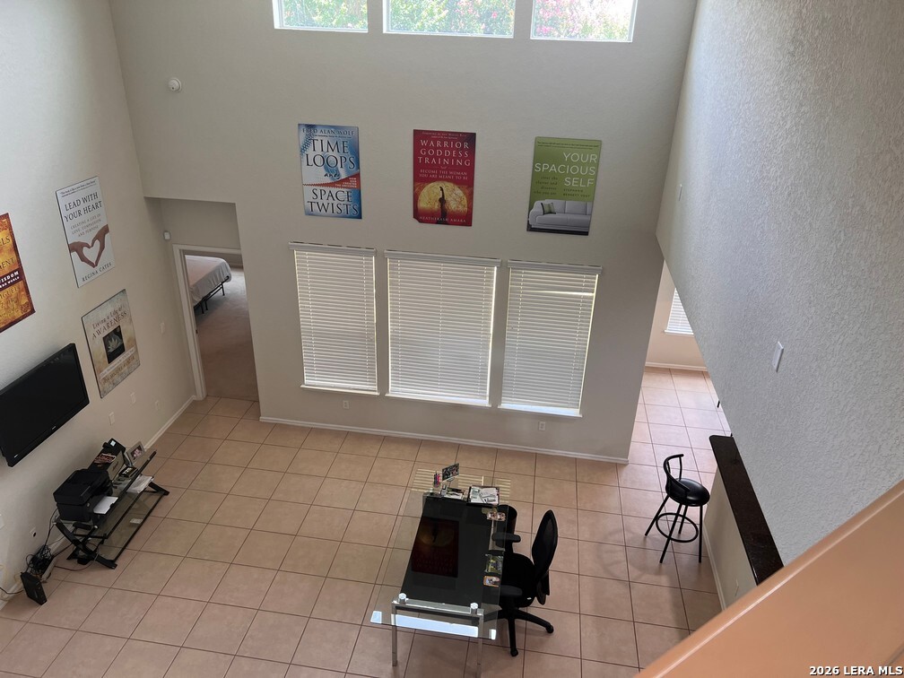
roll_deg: -1.6
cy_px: 339
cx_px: 452
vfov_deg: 53.1
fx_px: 679
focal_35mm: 26
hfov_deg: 67.3
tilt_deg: -25.1
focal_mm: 5.7
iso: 80
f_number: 1.5
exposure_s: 1/120
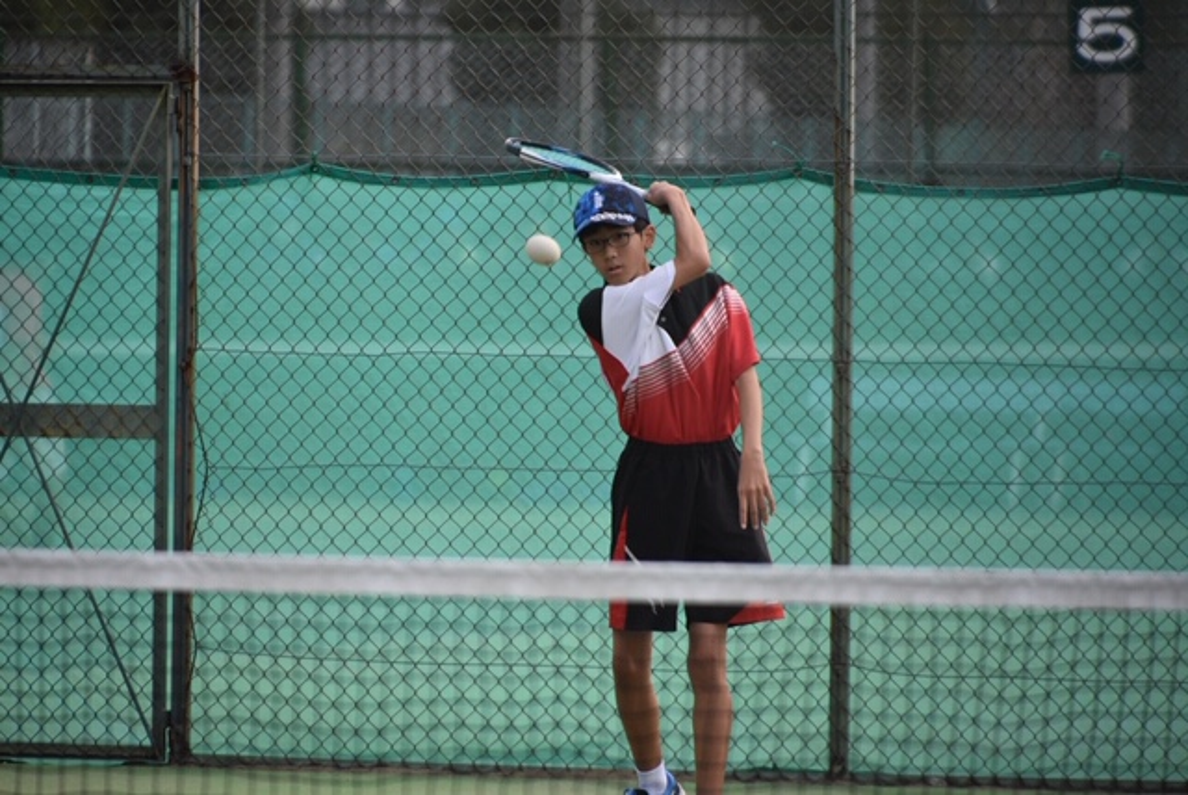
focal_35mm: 202
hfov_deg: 10.2
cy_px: 398
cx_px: 594
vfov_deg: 6.8
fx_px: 6688
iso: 400
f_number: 6
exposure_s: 1/1000
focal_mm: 135
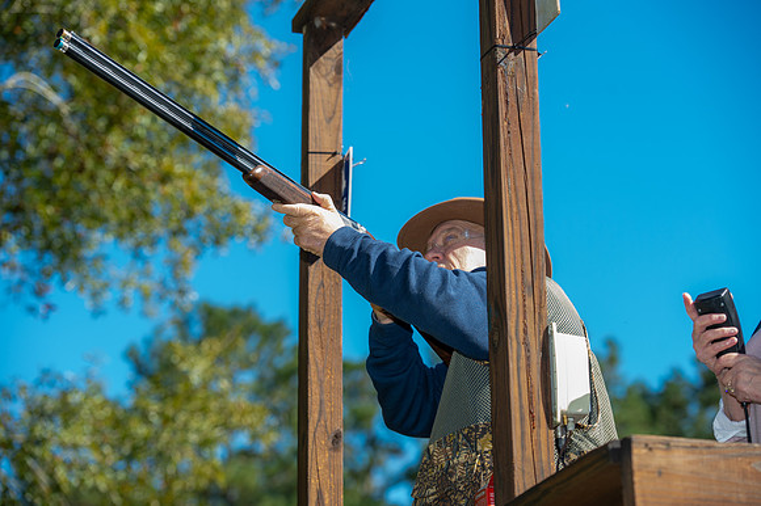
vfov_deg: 12.4
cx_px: 380
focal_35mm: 110
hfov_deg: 18.6
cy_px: 253
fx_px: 2324
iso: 125
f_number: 4.5
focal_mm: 110
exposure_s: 1/200
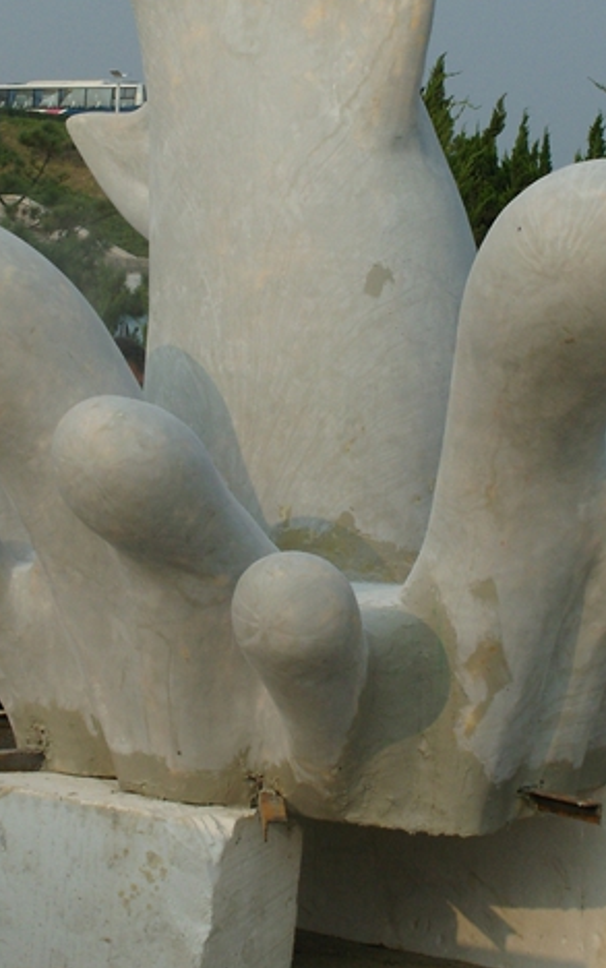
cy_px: 218
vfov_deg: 18.5
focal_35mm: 112
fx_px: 2956
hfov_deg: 11.7
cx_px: 283
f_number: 4
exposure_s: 1/1000
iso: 80
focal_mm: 11
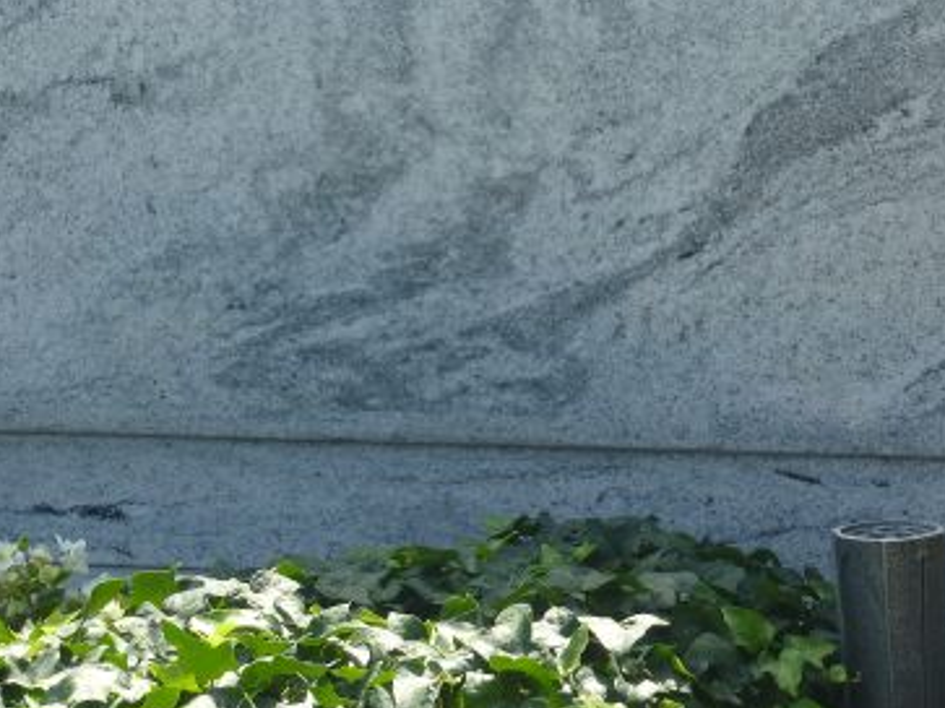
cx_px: 320
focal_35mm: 119
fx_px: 3248
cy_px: 182
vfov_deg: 12.4
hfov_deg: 16.5
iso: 100
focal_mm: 9.7
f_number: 4.6
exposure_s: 1/250
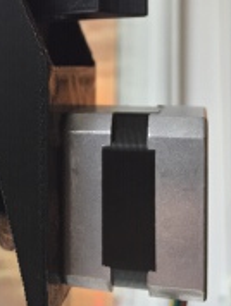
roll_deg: -0.8
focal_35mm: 65
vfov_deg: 29.4
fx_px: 577
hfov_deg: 21.9
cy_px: 83
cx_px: 3
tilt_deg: +1.9
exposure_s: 1/30
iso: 125
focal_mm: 4.15
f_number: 2.2
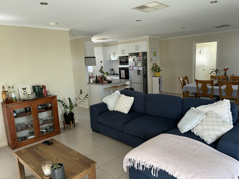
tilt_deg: -10.8
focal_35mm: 26
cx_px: 120
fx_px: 180
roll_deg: +2.8
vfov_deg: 53.1
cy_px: 90
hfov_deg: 67.3
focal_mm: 5.96
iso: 125
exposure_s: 1/68
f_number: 1.6
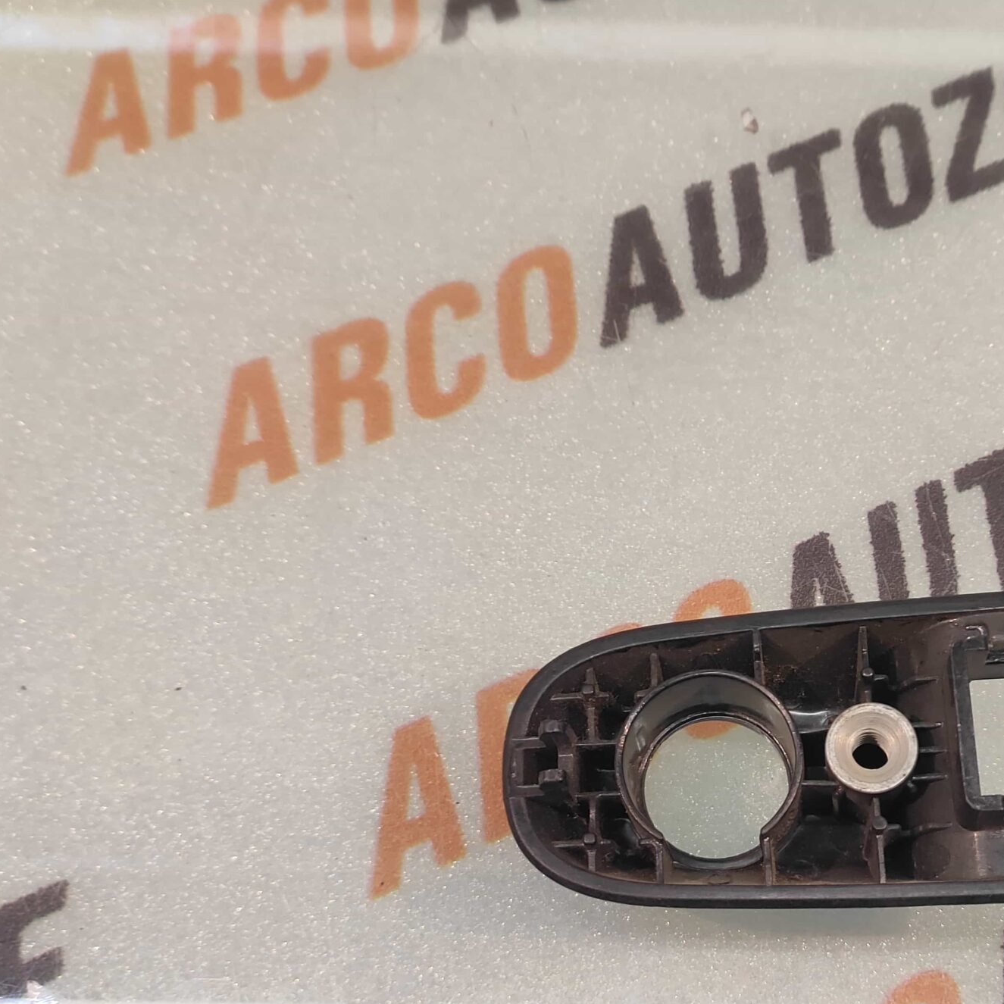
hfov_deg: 53.7
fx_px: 952
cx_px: 724
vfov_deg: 54.8
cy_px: 641
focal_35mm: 29
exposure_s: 1/33
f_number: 1.79
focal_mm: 4.74
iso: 138
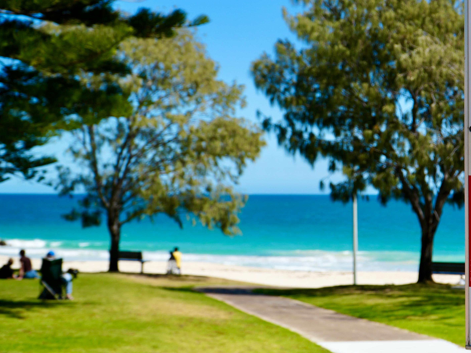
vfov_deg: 19.9
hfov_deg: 25.7
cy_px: 109
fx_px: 1005
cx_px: 406
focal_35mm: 74
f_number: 5
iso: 100
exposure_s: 1/800
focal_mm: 29
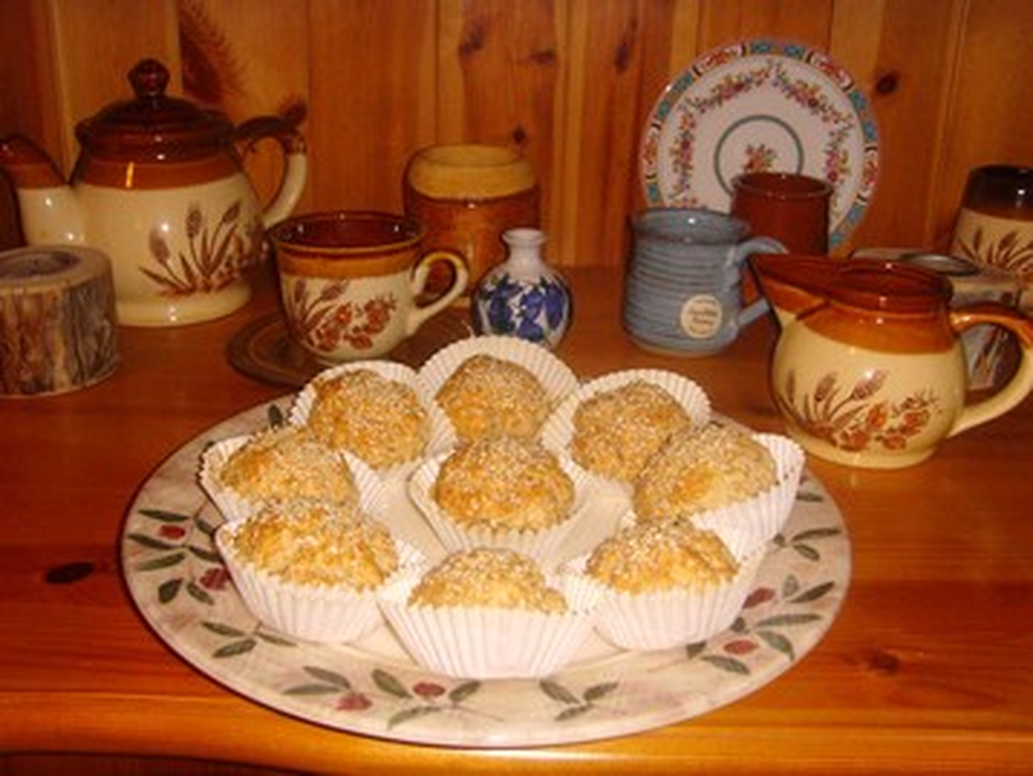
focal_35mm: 39
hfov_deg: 47.8
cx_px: 516
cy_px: 388
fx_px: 1165
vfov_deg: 36.9
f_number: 3.5
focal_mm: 6.6
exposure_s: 1/45
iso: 200
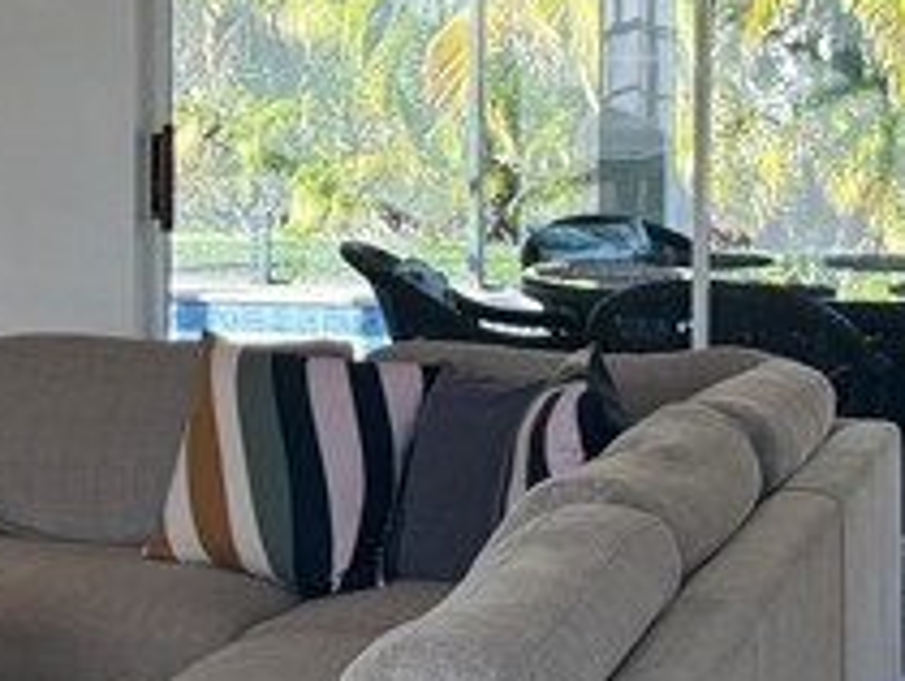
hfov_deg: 16.8
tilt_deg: -0.4
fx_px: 3062
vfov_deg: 12.6
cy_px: 17
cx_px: 384
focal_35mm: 117
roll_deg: +0.2
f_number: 1.78
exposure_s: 1/120
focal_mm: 6.76
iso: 50
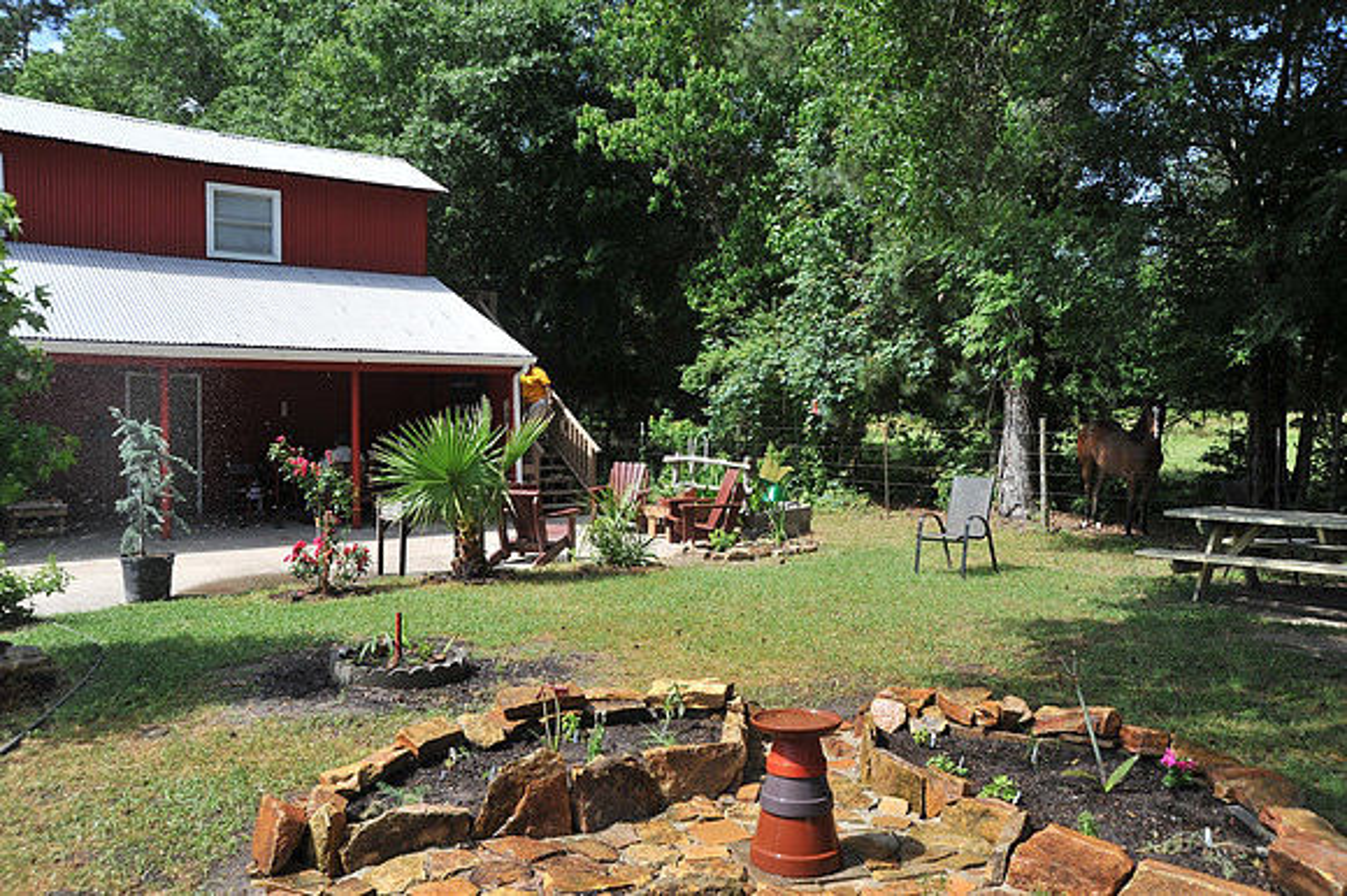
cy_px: 448
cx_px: 674
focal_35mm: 29
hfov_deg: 63.7
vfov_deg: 44.9
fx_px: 1084
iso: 200
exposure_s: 1/250
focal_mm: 29
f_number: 10
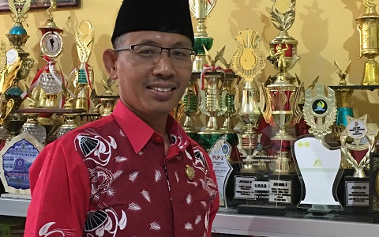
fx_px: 661
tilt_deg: +2.7
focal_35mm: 64
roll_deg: -0.3
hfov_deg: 32.0
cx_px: 181
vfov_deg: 20.2
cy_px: 79
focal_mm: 4.15
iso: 125
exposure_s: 1/8
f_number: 2.2
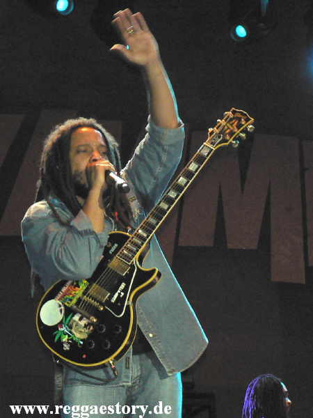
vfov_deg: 26.3
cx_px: 156
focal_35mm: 74
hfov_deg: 19.9
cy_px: 209
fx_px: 892
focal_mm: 12.6
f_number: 3.2
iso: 400
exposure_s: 1/60
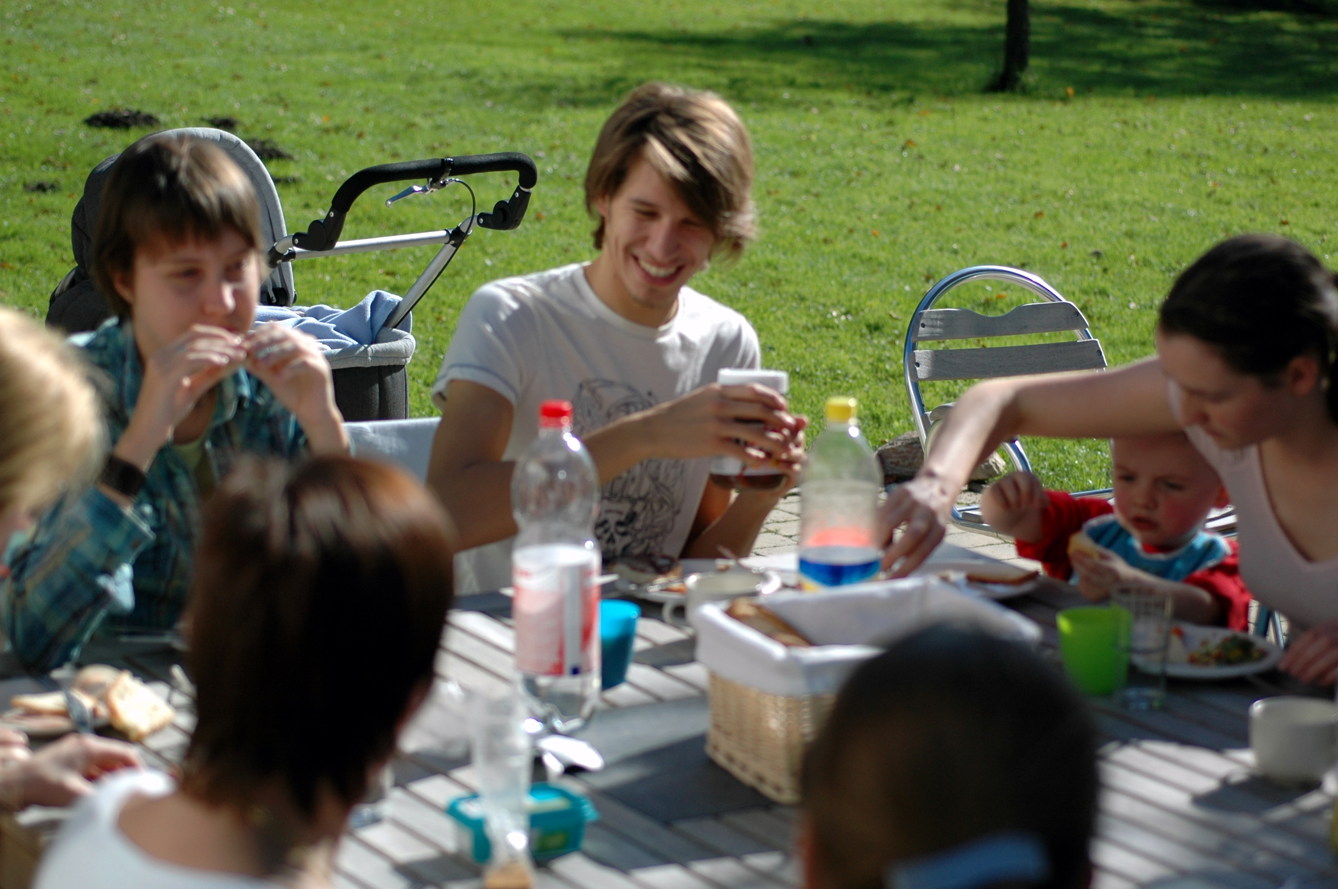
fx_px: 3453
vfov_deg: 14.7
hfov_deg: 21.9
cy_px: 457
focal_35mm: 93
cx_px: 689
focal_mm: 60
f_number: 2.8
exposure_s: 1/3200
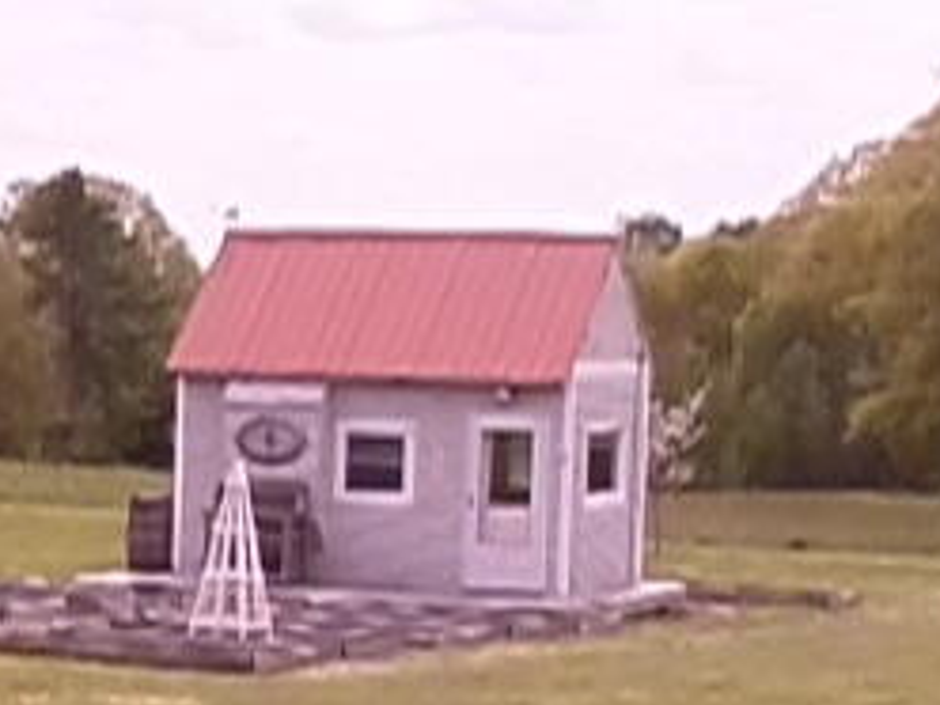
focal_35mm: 137
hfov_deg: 14.1
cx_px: -102
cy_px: 716
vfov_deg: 10.7
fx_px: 3720
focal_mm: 8.7
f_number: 7.6
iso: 160
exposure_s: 1/250
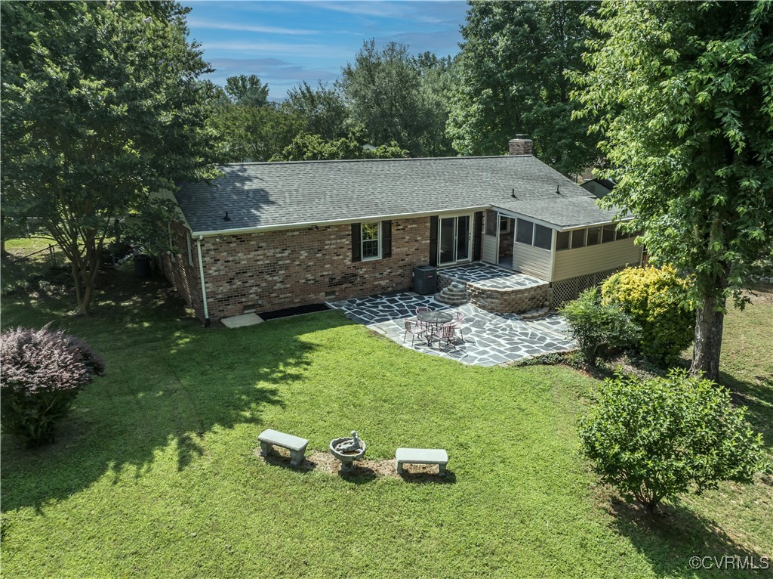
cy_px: 290
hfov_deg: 71.6
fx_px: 535
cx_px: 386
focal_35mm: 24
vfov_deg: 56.7
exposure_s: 1/4000
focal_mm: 12.29
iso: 260
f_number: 2.8
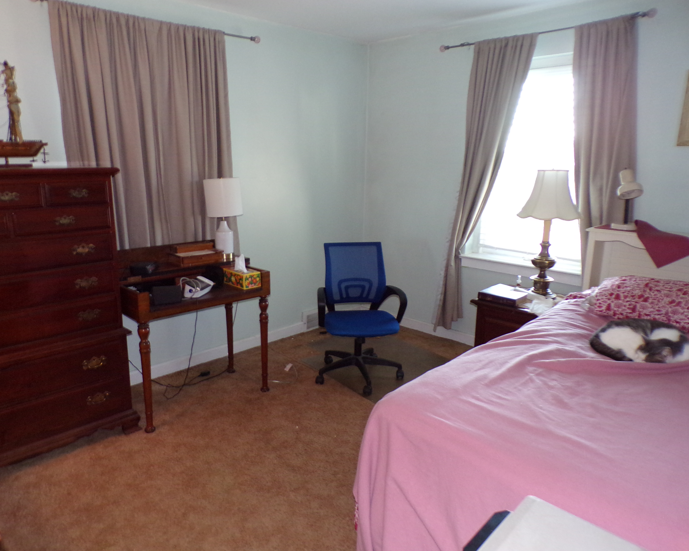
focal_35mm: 26
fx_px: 530
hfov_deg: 66.0
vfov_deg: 54.9
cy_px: 265
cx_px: 321
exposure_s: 1/27
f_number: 3
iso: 200
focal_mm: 4.3
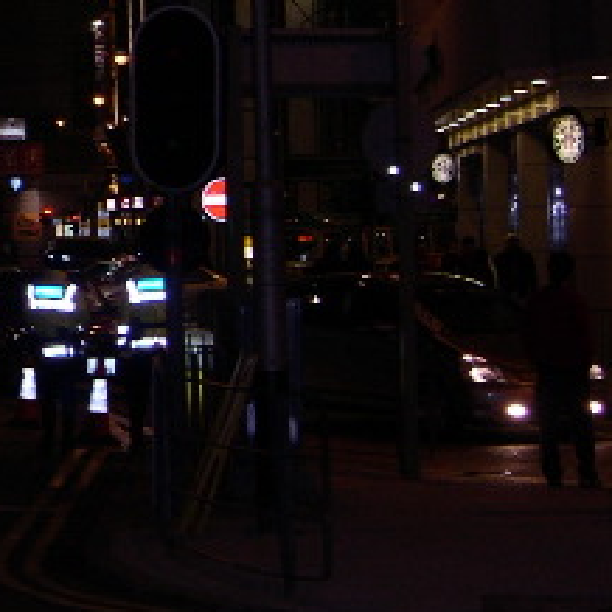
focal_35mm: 123
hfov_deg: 13.6
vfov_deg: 14.0
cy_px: 0
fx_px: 2460
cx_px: -199
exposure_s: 1/60
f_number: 2.8
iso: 100
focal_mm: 8
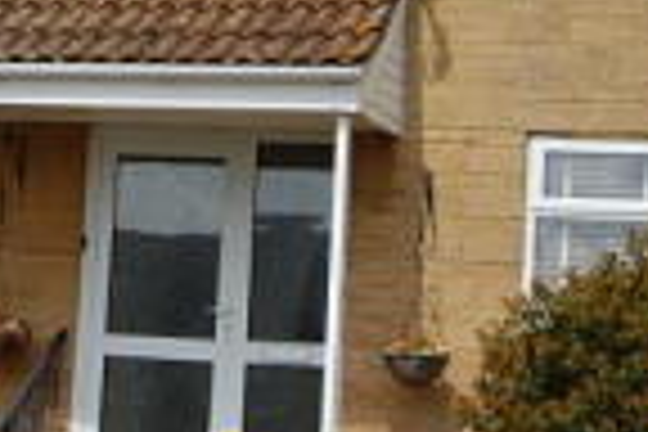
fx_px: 2700
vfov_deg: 9.1
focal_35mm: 150
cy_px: -56
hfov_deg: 13.5
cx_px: 32
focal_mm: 22
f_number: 10
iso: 200
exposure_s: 1/400
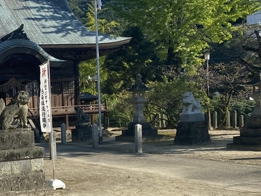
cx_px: 8
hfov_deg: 32.5
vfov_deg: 26.3
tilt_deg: -4.3
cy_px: 146
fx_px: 415
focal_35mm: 55
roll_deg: +3.1
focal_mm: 4.25
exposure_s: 1/2183
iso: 32
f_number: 1.8
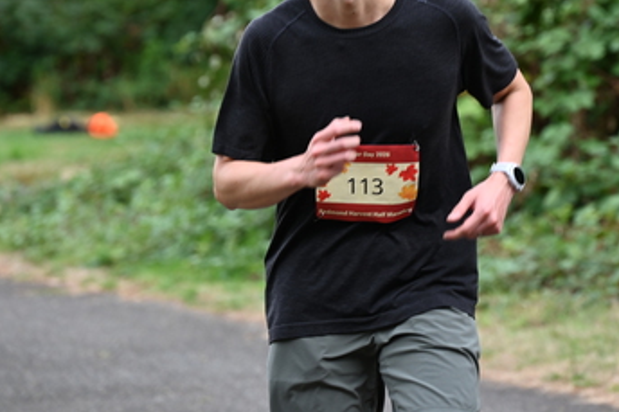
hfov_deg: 6.4
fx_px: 5499
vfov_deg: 4.3
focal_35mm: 320
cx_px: 340
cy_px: 103
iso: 560
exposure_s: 1/250
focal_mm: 200
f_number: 6.3
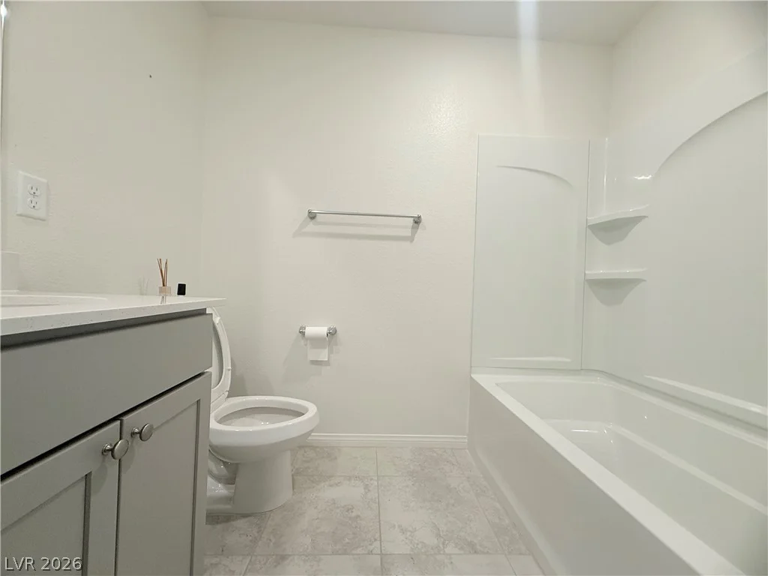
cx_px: 384
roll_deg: -1.9
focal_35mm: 14
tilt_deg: -0.4
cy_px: 288
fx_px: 311
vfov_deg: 85.7
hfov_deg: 102.1
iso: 160
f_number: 2.2
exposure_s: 1/120
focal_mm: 2.22
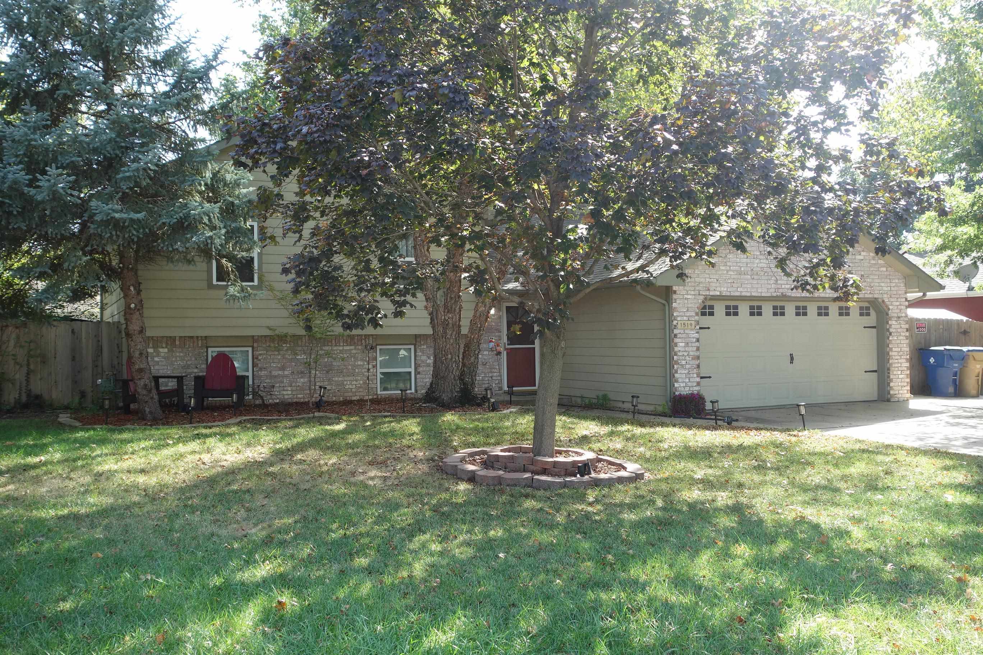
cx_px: 492
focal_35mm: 34
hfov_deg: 55.8
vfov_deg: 38.9
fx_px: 928
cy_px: 328
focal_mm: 12.48
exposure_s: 1/100
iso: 125
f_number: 4.5
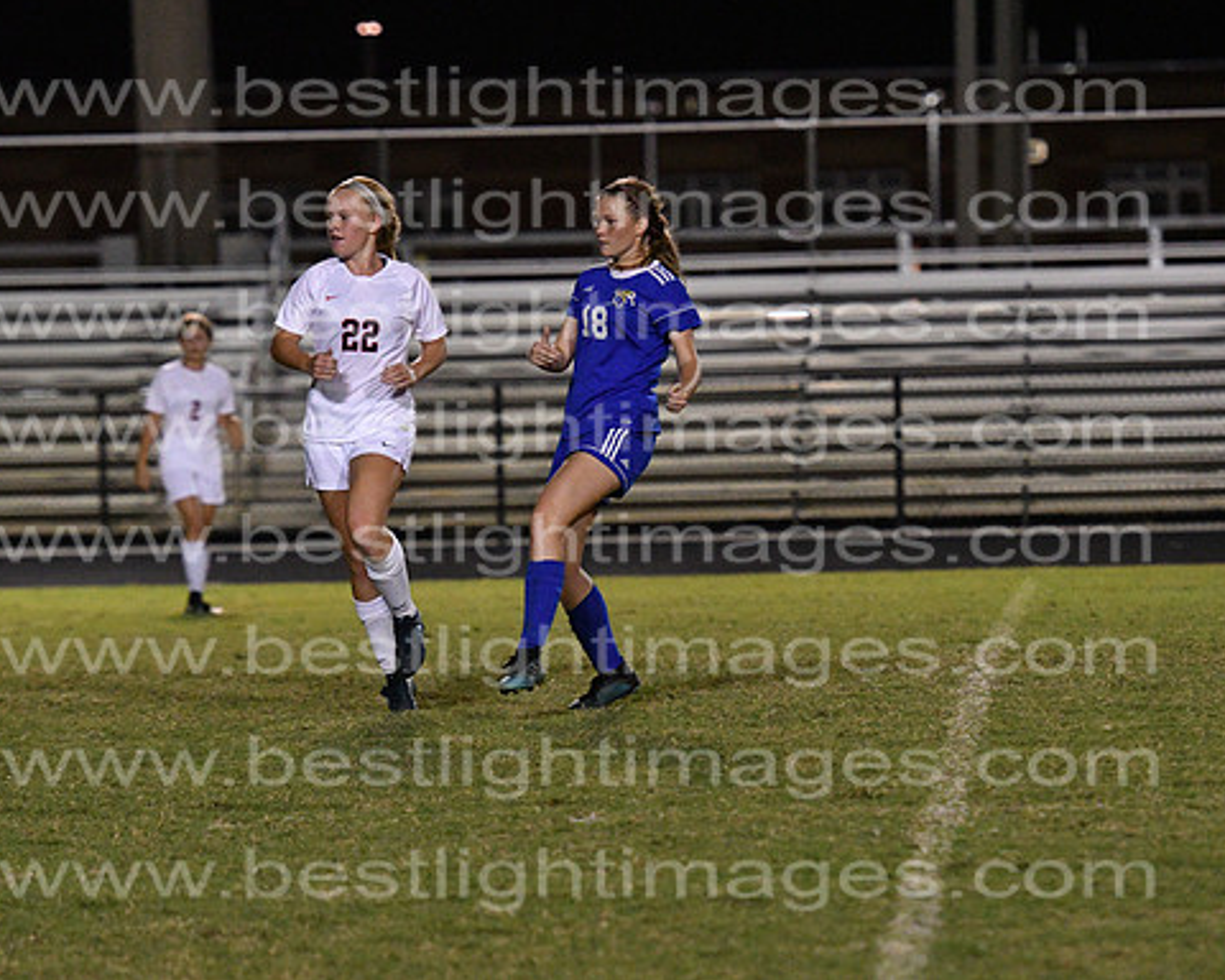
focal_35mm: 255
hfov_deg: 7.6
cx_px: 579
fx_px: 9245
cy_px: 489
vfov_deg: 6.1
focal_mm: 150
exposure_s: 1/800
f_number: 4
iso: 8000
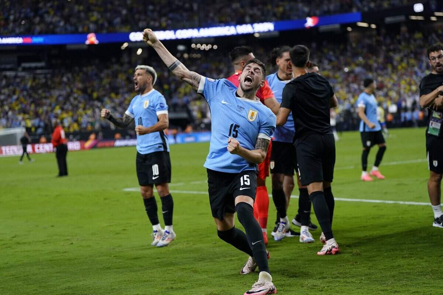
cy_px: 148
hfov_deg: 24.2
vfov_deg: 16.3
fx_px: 1034
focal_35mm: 84
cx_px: 222
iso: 1600
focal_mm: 84
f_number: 2.8
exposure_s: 1/2000
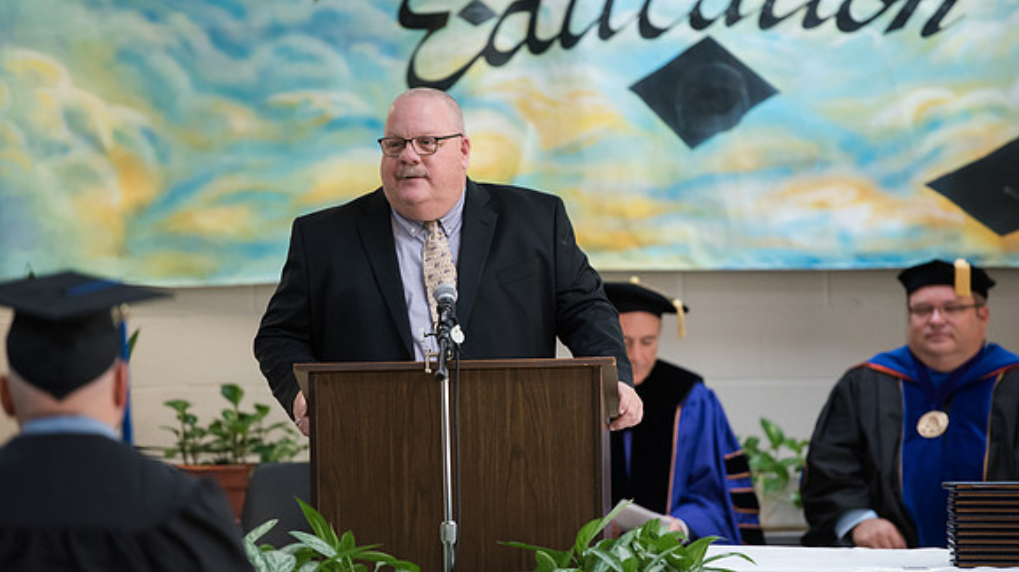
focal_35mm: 195
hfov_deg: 11.1
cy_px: 315
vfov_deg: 6.2
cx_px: 509
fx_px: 5267
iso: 3200
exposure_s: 1/200
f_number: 3.2
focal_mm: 185
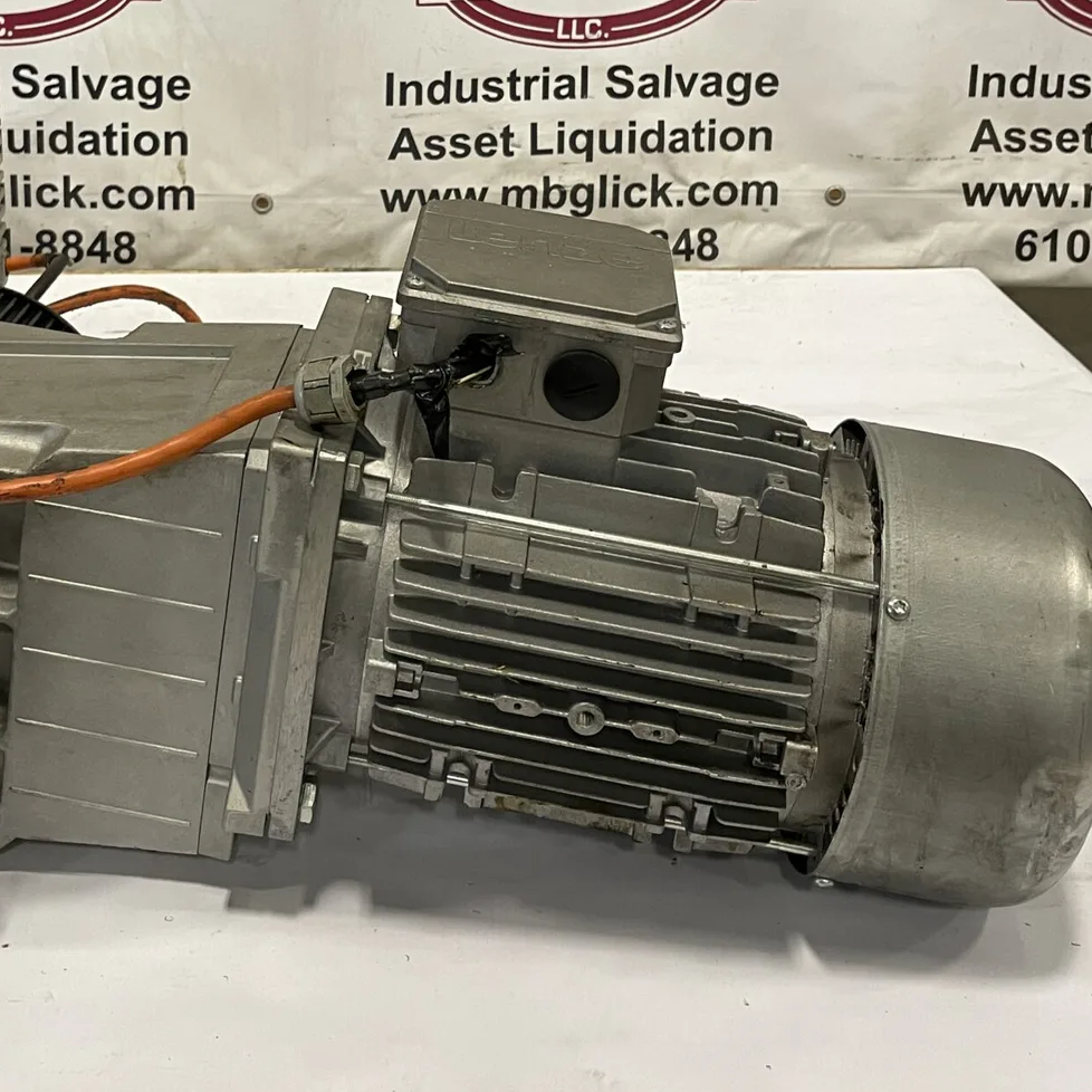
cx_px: 324
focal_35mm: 47
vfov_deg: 34.5
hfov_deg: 35.5
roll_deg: -0.6
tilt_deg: -16.5
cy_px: 153
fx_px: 1677
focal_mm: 4.2
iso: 160
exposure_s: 1/60
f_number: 1.6
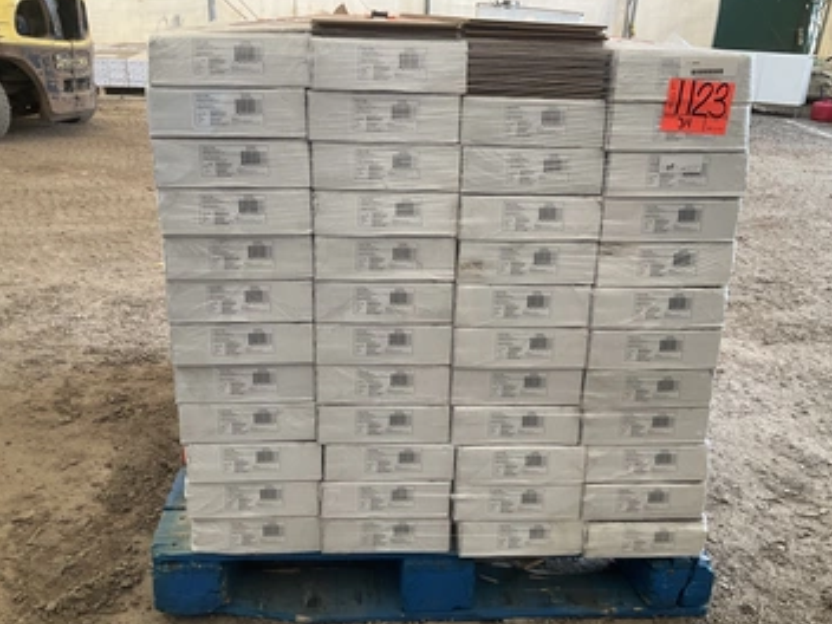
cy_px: 300
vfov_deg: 42.9
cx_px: 414
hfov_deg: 55.4
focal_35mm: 33
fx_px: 793
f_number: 1.8
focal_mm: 3
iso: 25
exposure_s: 1/122
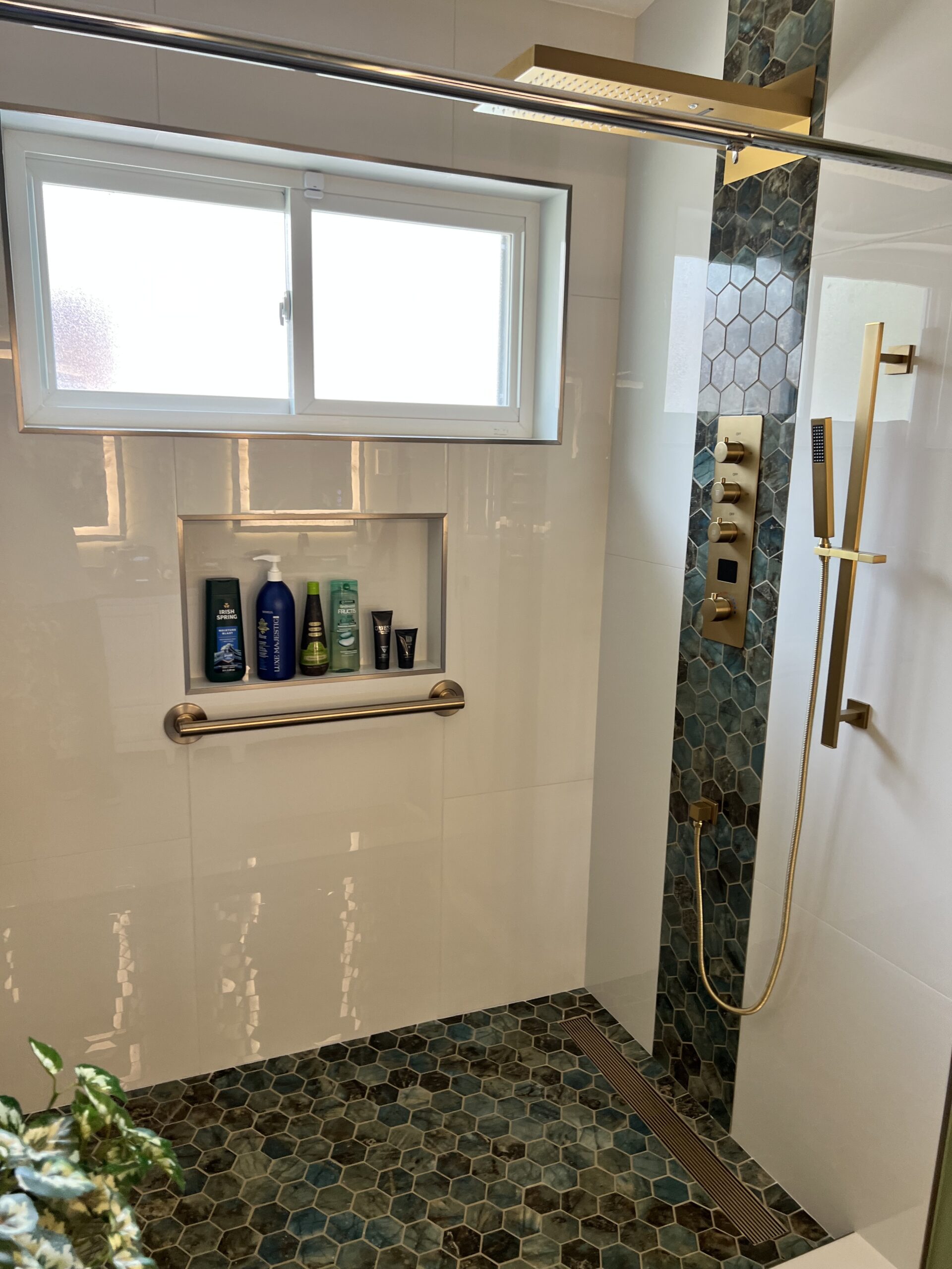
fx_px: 953
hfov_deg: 53.1
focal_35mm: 26
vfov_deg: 67.3
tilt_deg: -10.6
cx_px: 476
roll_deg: -1.4
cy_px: 634
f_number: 1.5
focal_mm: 5.7
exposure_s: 1/121
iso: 80
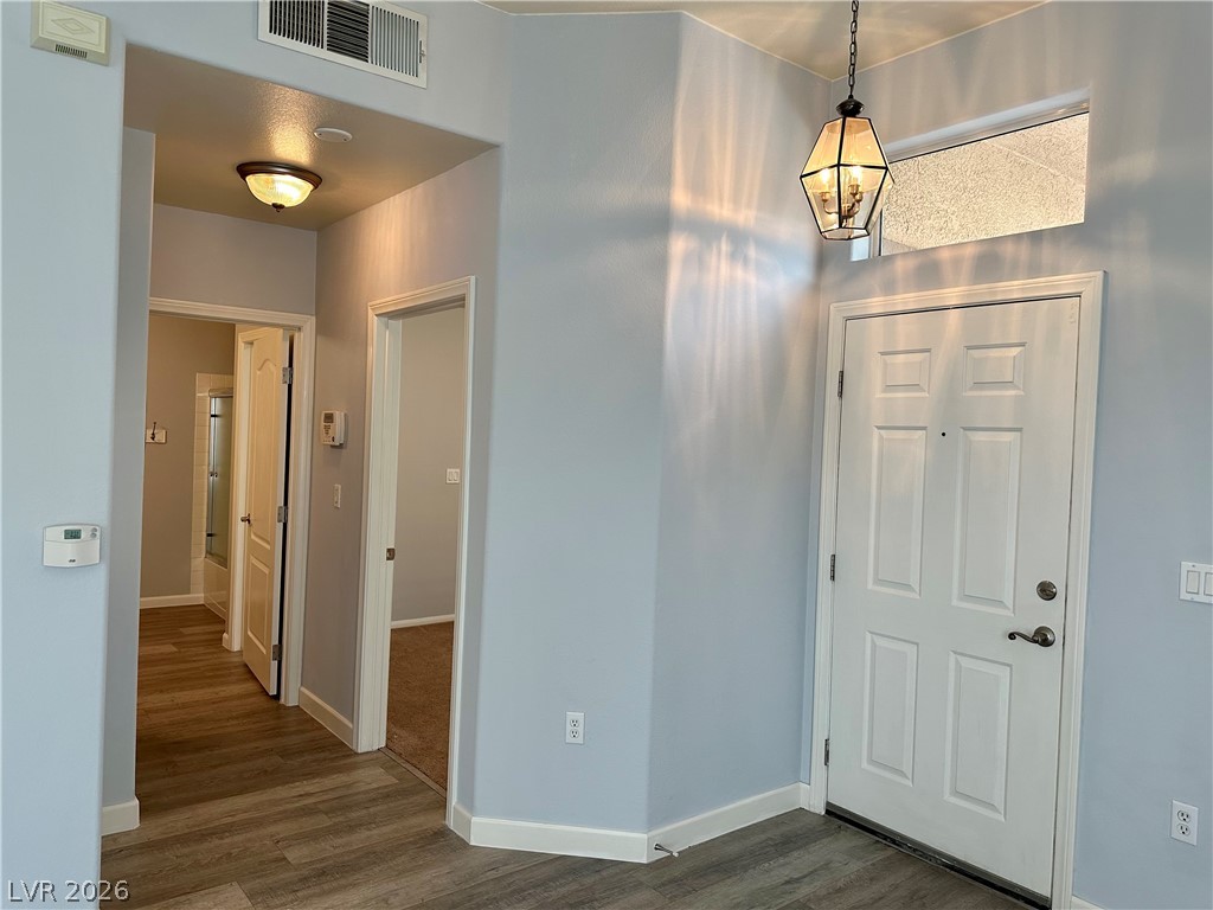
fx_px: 841
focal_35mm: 24
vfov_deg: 56.8
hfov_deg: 71.6
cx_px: 606
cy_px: 455
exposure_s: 1/120
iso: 160
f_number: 1.78
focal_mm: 6.86
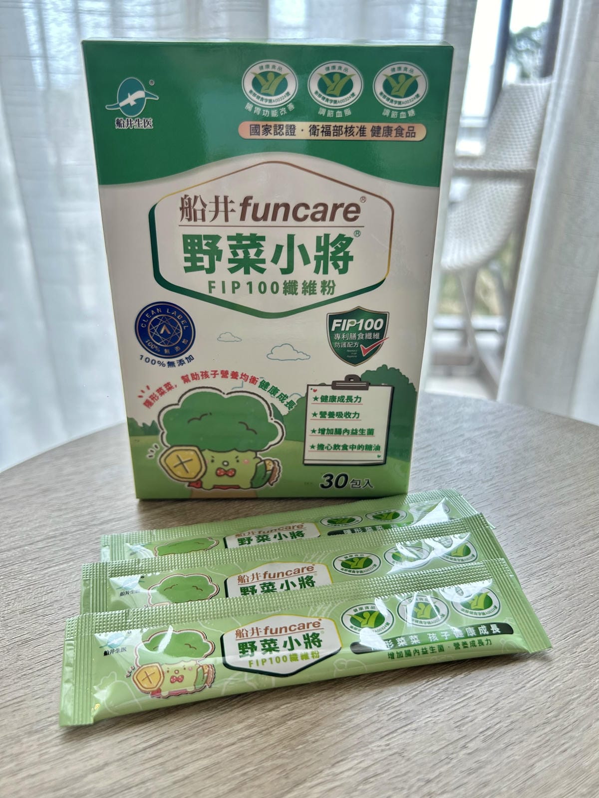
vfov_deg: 67.3
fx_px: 600
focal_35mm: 26
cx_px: 300
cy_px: 399
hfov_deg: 53.1
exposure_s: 1/155
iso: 64
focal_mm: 5.7
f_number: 1.5
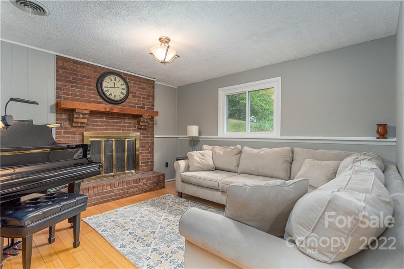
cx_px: 202
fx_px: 191
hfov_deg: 93.3
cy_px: 134
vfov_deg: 70.5
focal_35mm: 17
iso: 400
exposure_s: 1/160
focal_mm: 17
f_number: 7.1
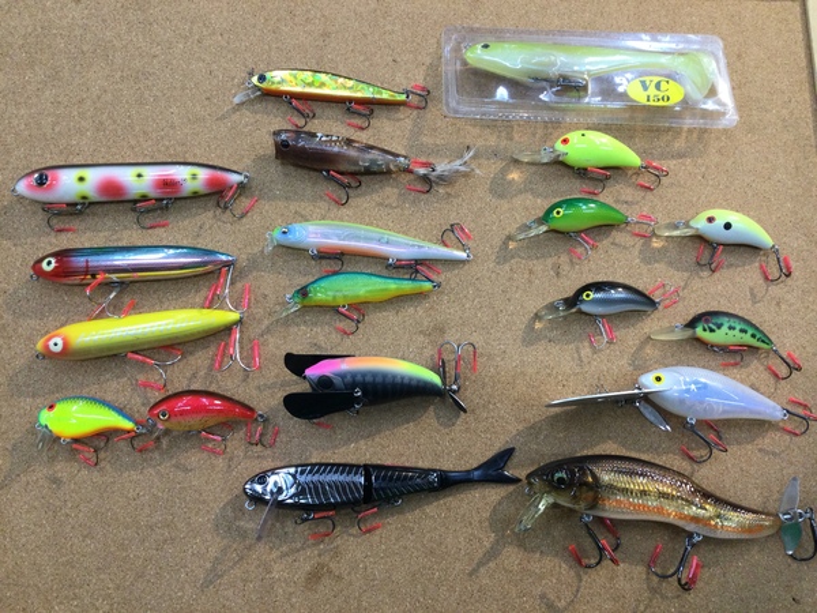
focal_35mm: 31
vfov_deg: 45.4
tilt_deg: -78.9
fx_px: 732
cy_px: 306
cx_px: 408
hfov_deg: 58.4
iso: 32
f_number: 2.4
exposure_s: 1/30
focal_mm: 3.3
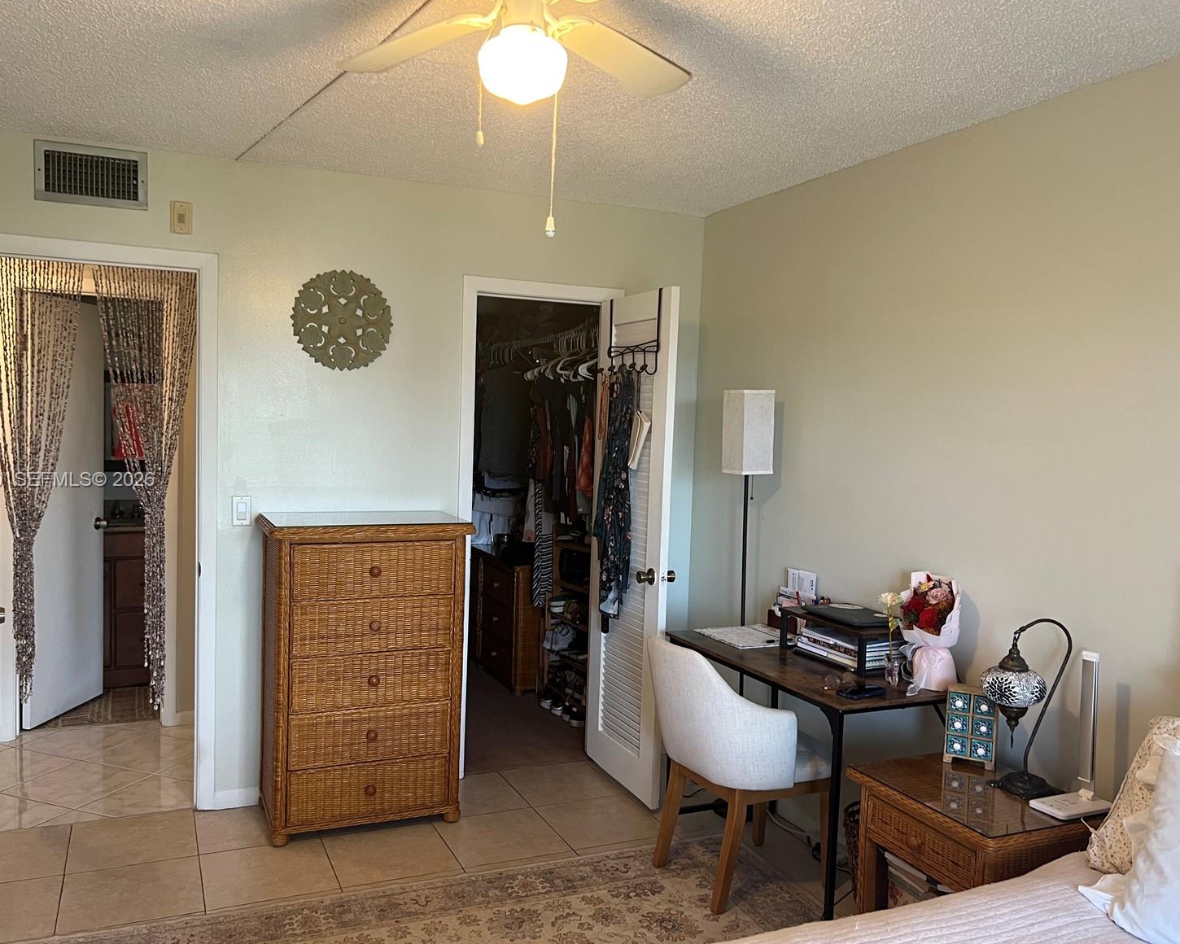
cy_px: 481
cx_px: 553
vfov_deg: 51.5
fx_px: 978
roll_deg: -1.5
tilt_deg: -4.0
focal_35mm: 28
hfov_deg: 62.2
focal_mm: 5.7
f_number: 1.5
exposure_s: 1/60
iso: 125
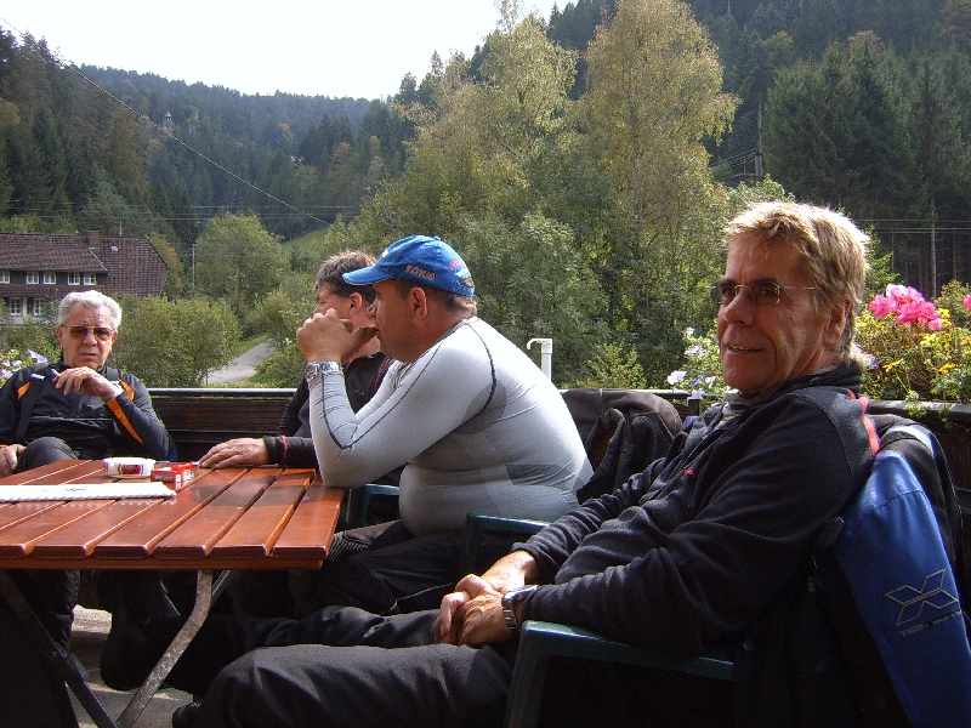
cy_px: 364
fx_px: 982
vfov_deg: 40.7
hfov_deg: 52.6
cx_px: 486
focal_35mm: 35
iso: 50
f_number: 2.8
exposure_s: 1/350
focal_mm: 5.8
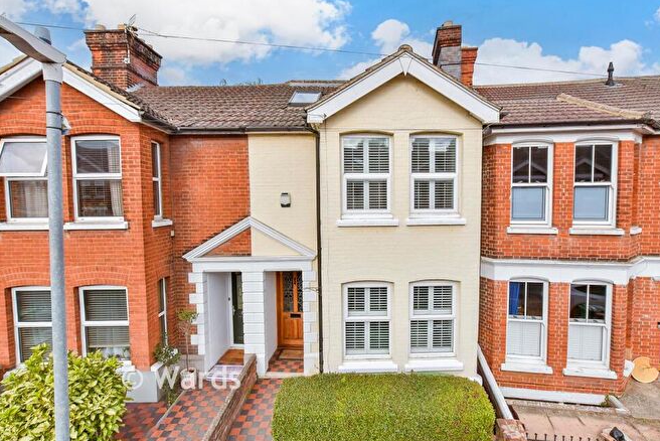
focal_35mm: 16
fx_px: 293
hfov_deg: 96.6
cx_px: 350
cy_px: 217
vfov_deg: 73.8
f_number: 10
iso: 800
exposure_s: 1/640
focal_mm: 10
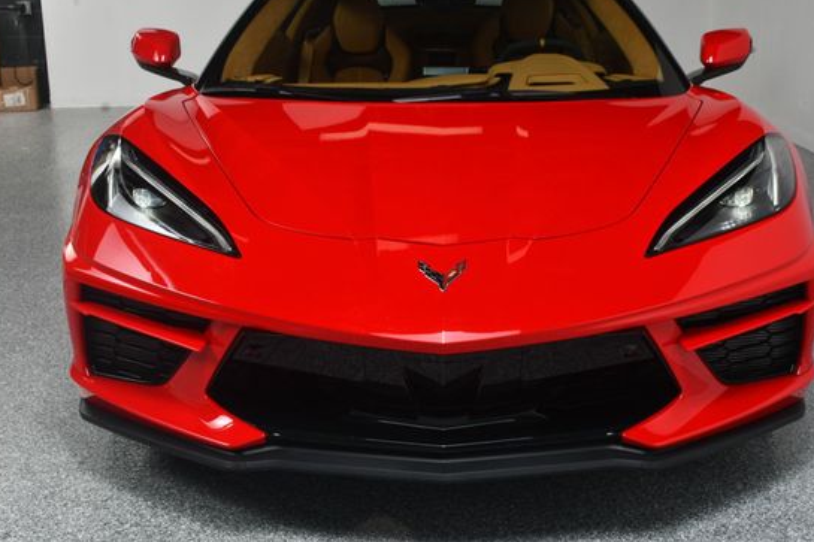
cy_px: 252
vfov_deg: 28.6
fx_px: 1062
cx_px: 438
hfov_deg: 41.9
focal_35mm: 47
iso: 100
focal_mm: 27
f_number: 13
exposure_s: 1/160
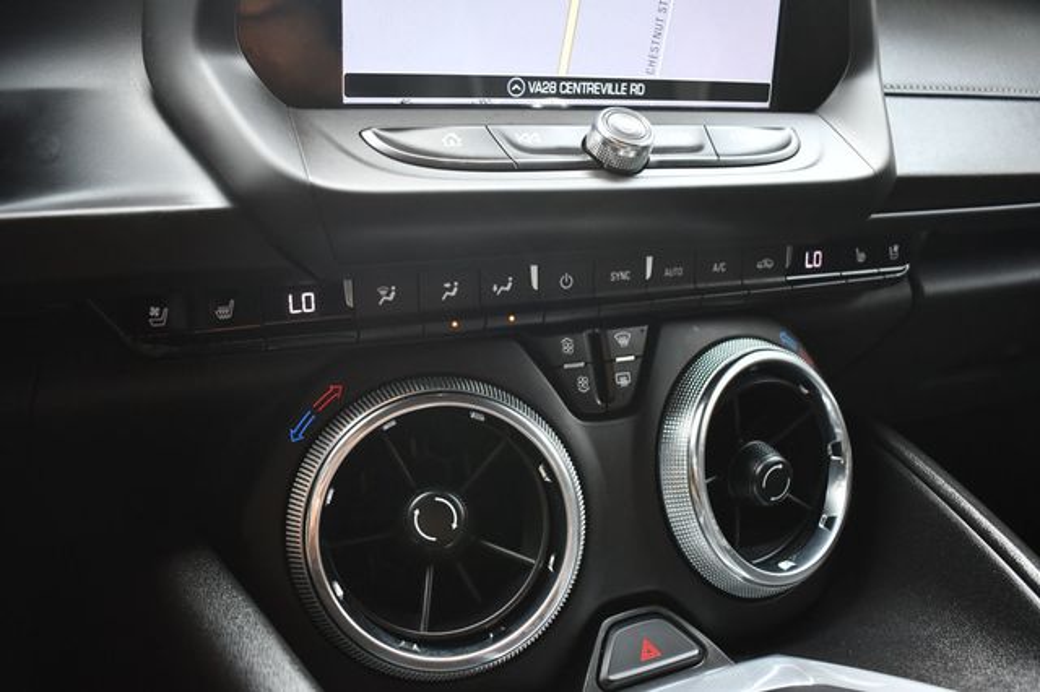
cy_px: 346
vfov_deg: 39.9
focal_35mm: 33
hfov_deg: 57.2
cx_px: 520
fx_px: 953
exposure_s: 1/125
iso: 1000
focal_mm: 22
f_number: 3.8
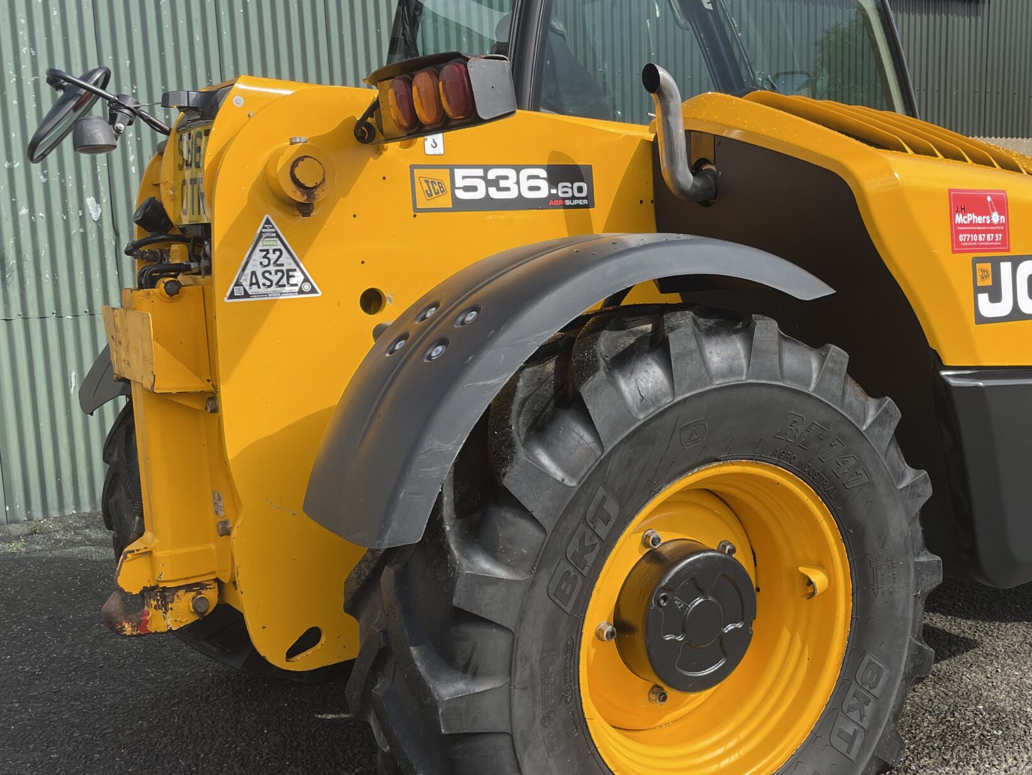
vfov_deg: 35.1
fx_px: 1223
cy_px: 378
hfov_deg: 44.9
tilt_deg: -8.5
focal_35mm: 41
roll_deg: +0.8
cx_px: 710
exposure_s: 1/1887
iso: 32
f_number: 1.6
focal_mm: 4.2
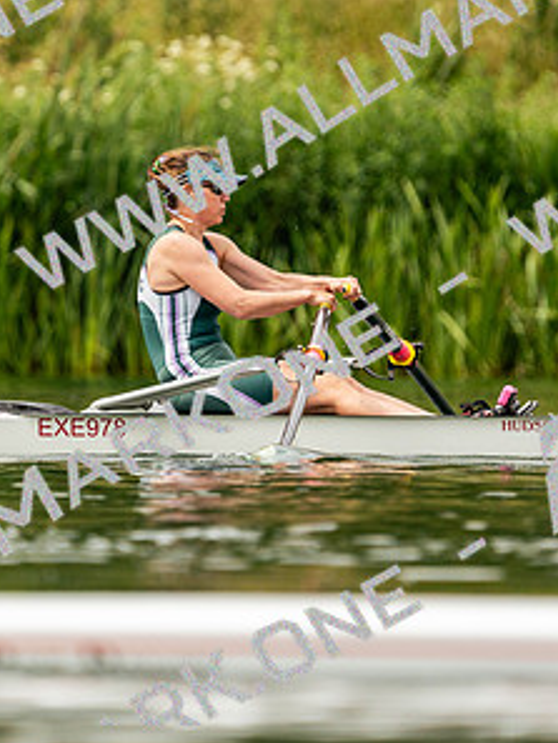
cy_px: 296
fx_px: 24162
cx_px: 325
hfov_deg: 1.3
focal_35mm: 1125
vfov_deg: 1.8
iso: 400
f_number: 6.3
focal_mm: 600
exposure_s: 1/2000
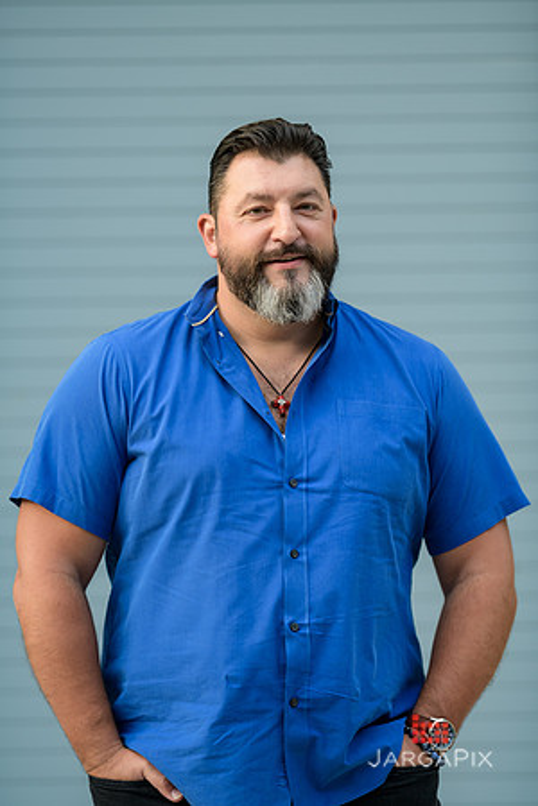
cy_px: 403
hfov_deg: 10.2
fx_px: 3026
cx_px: 269
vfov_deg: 15.2
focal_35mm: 135
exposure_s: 1/250
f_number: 2
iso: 200
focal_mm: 135
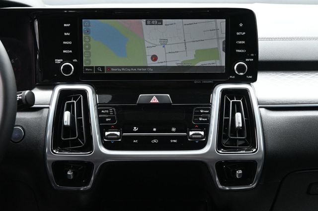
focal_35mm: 70
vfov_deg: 19.3
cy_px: 106
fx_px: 622
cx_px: 159
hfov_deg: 28.7
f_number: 6
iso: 3200
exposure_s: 1/125
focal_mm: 47
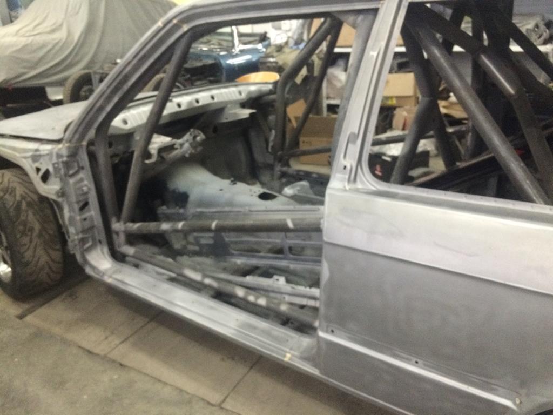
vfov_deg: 48.2
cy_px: 208
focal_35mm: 29
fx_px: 463
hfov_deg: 61.7
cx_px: 276
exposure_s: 1/15
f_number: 2.2
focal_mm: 4.15
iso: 320
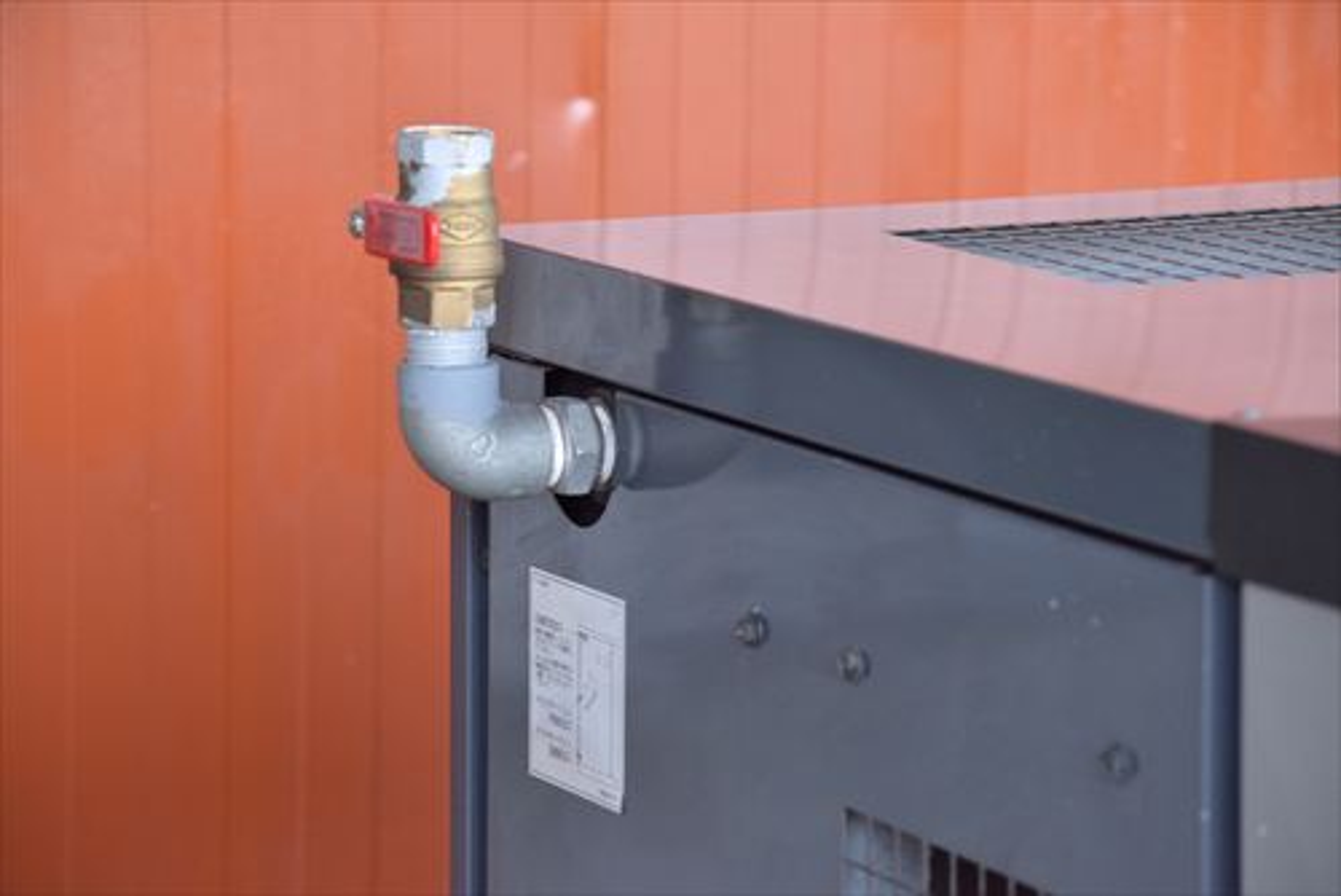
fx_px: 5143
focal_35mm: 138
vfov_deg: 10.0
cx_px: 670
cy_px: 448
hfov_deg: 14.9
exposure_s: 1/500
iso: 1250
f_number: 6.3
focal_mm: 92
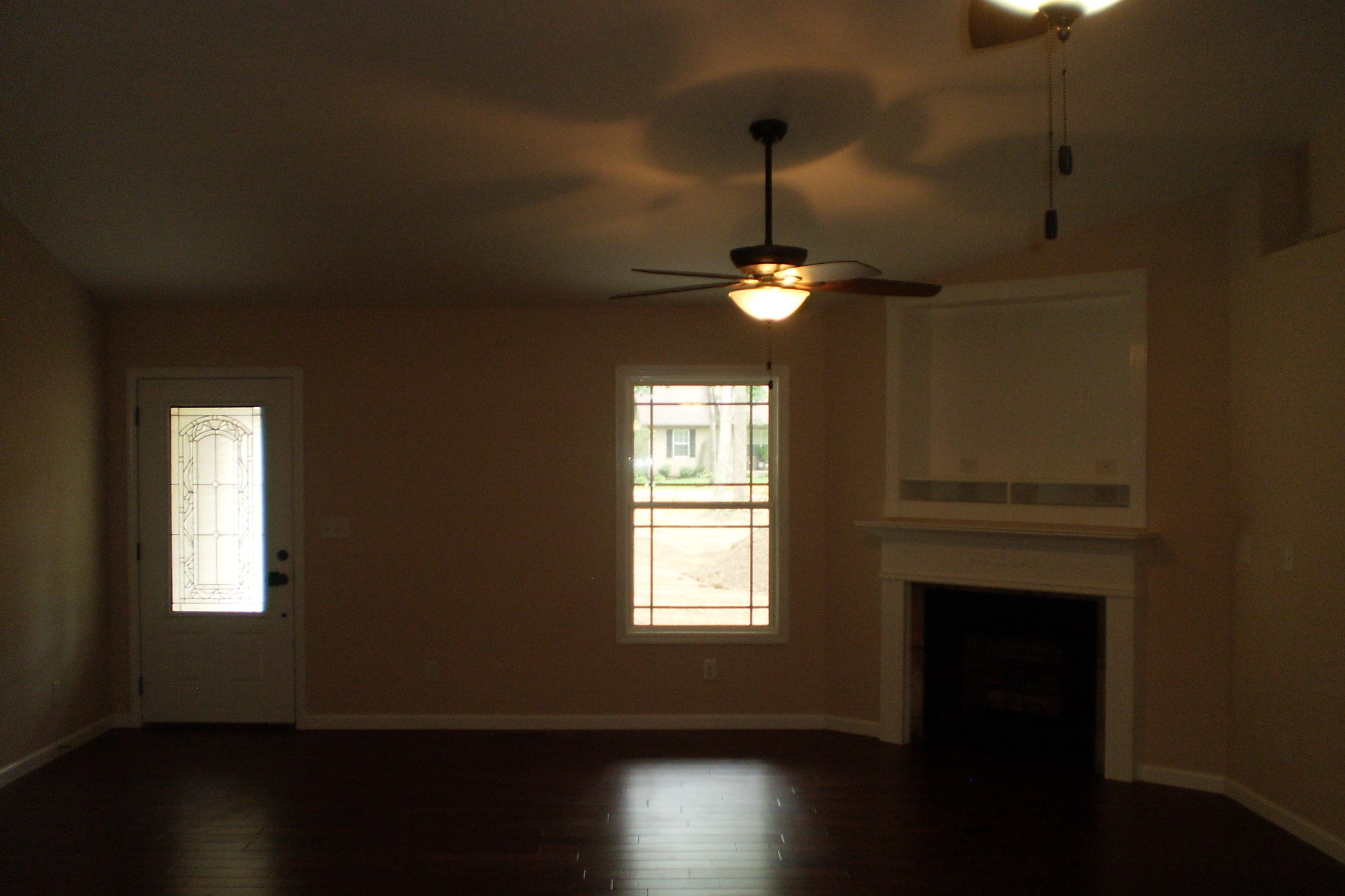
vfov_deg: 35.0
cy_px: 510
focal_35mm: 38
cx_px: 681
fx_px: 1420
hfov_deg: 50.7
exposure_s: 1/30
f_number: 3.1
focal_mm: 6.3
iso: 125
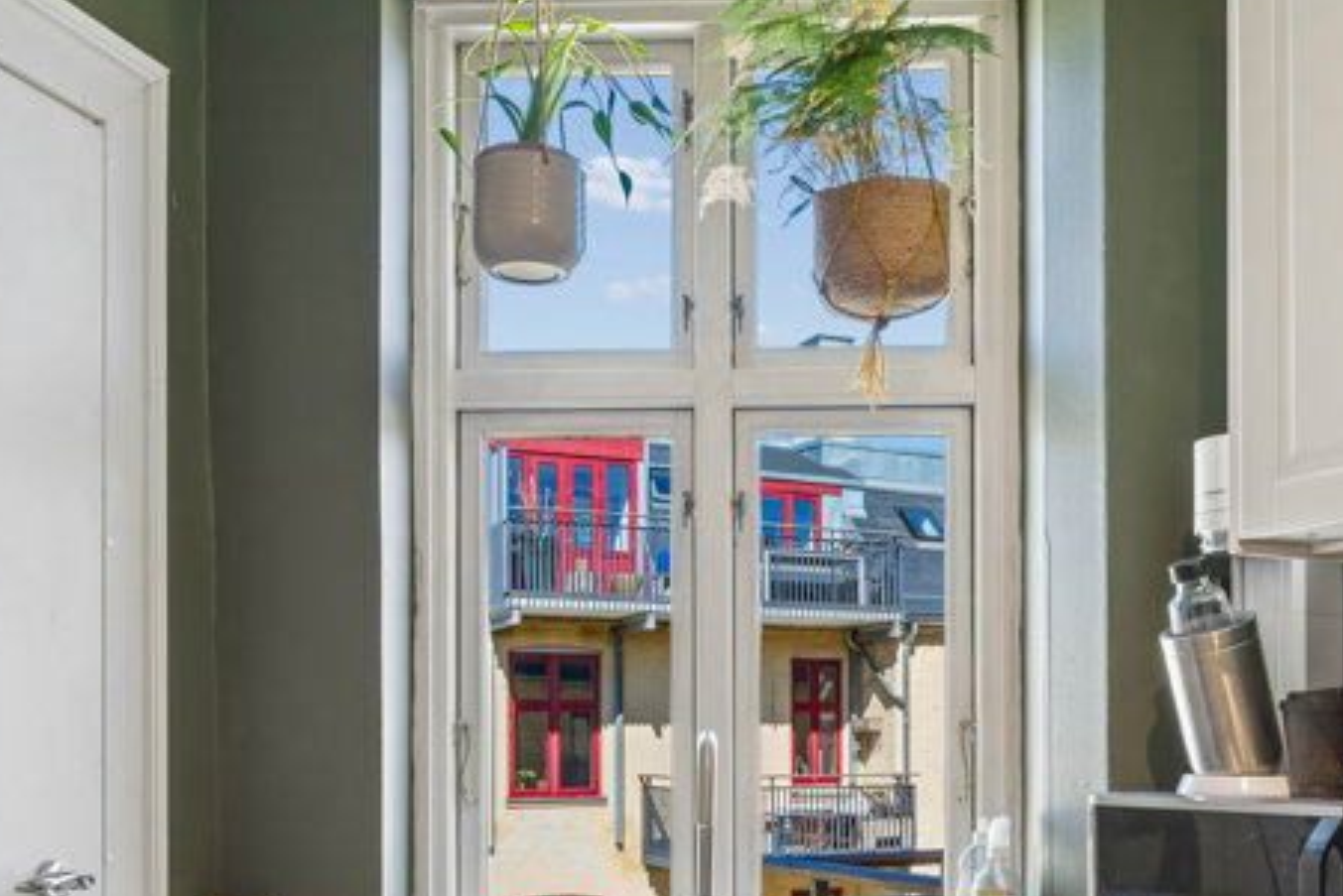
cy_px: 758
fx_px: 1455
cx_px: 765
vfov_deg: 32.9
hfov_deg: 49.4
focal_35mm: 39
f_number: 9
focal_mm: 22
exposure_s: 1/10
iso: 160
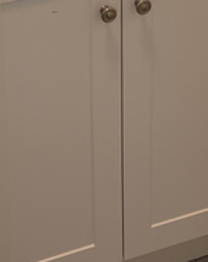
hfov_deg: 14.5
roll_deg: +2.4
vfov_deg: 15.4
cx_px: 37
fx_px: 811
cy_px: -228
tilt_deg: -13.2
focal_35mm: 105
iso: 40
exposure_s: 1/120
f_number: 1.6
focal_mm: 5.96
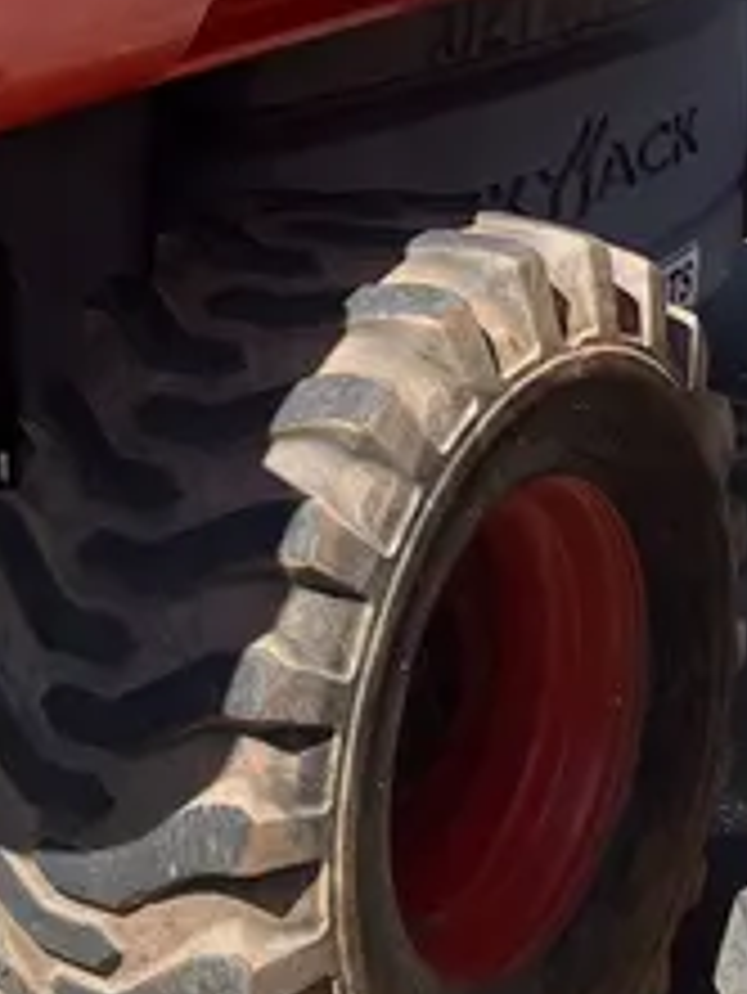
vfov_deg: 20.4
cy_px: 11
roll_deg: +2.2
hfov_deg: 14.7
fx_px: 2673
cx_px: -405
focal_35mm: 93
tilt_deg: -9.8
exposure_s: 1/1389
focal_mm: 3.99
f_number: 1.8
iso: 32
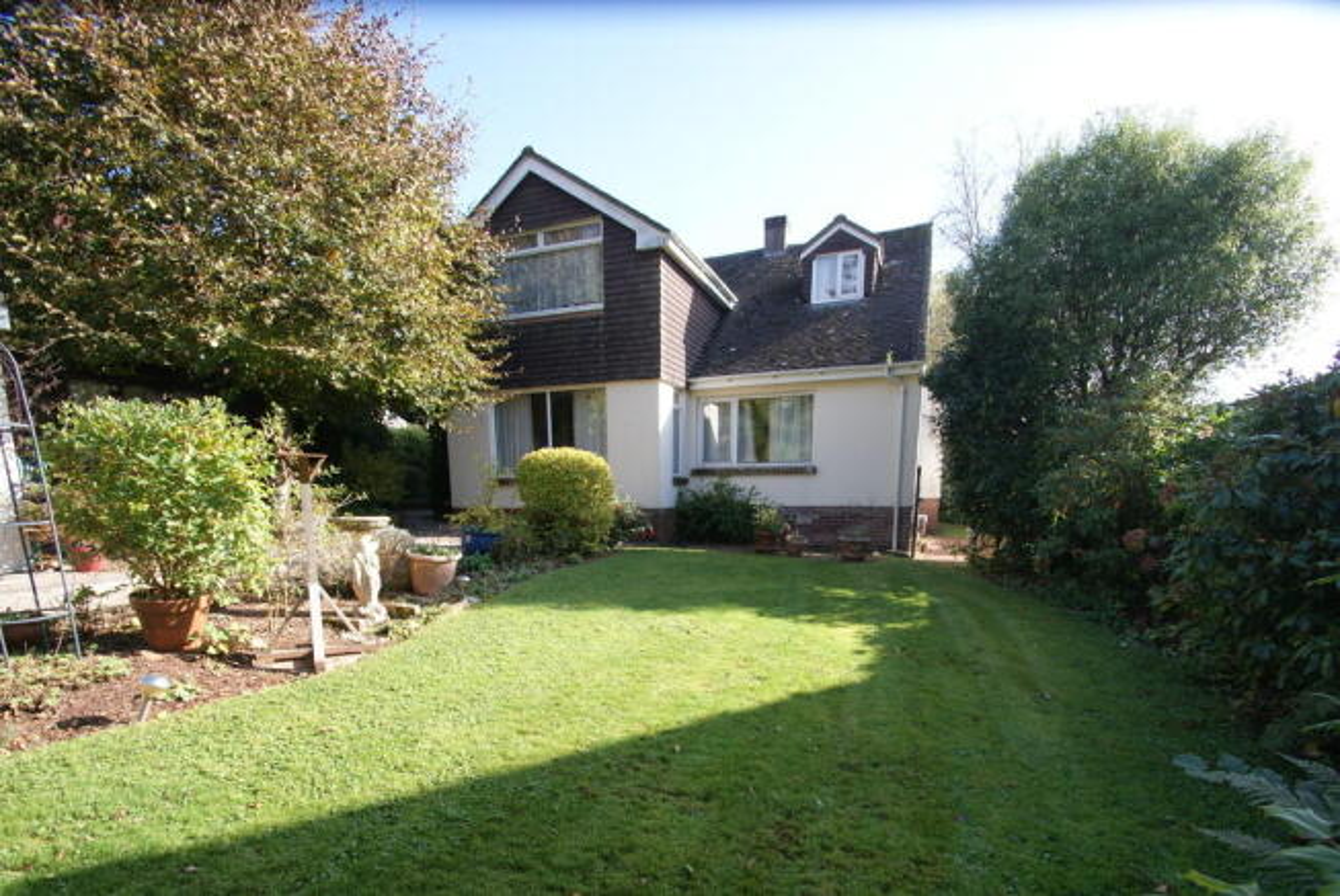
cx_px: 670
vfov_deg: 77.5
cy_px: 448
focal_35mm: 15
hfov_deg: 100.3
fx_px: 559
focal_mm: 10
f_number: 6.3
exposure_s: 1/60
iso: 100
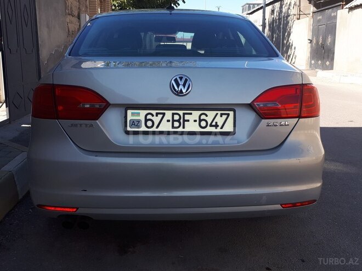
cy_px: 136
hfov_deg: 65.3
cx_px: 181
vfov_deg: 51.4
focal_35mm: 27
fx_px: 282
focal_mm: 3.6
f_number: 1.9
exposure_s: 1/653
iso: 40
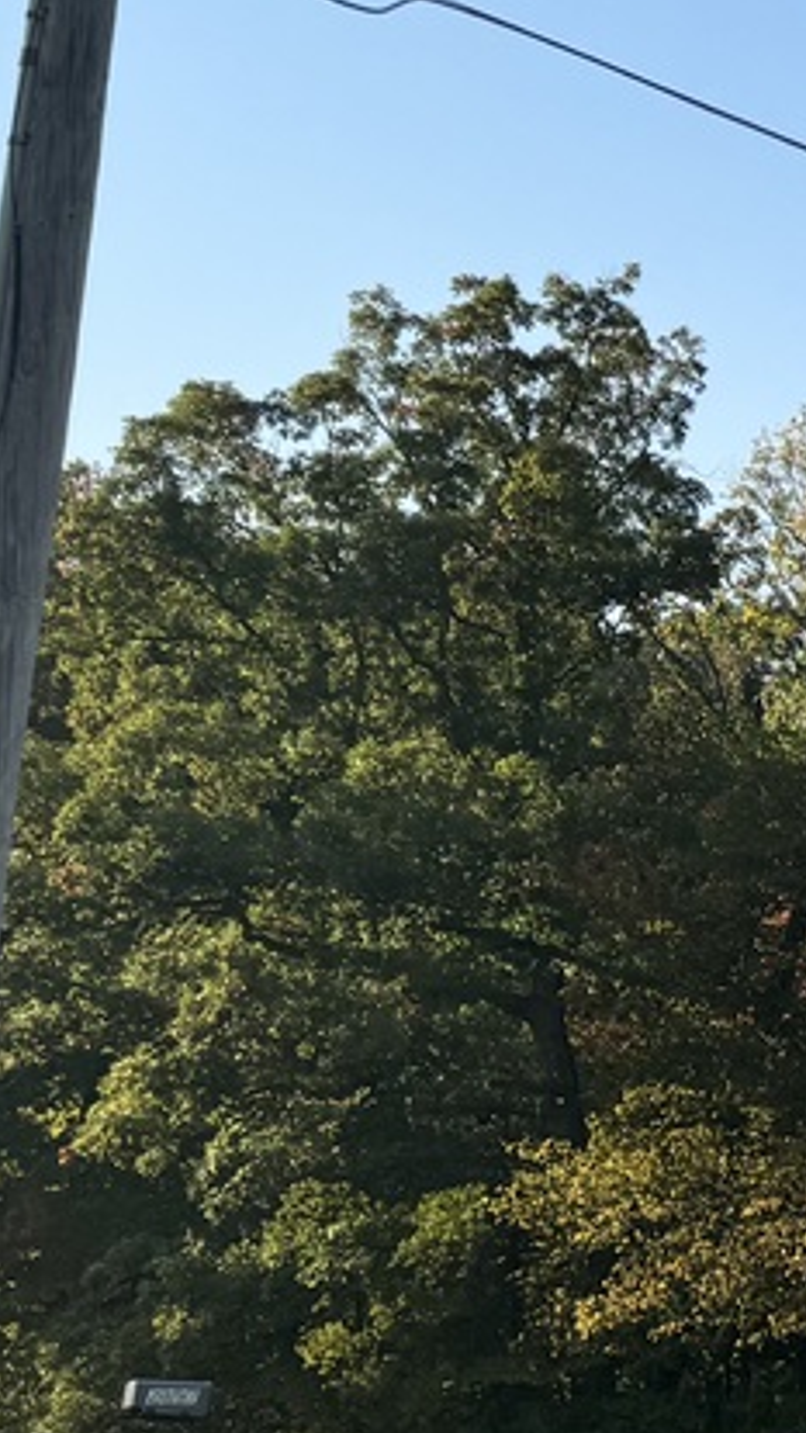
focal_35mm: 91
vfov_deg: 23.3
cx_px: 2086
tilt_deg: +12.4
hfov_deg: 10.8
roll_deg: -1.1
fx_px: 3456
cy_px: 457
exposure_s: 1/2959
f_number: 1.78
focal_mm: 6.76
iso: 80
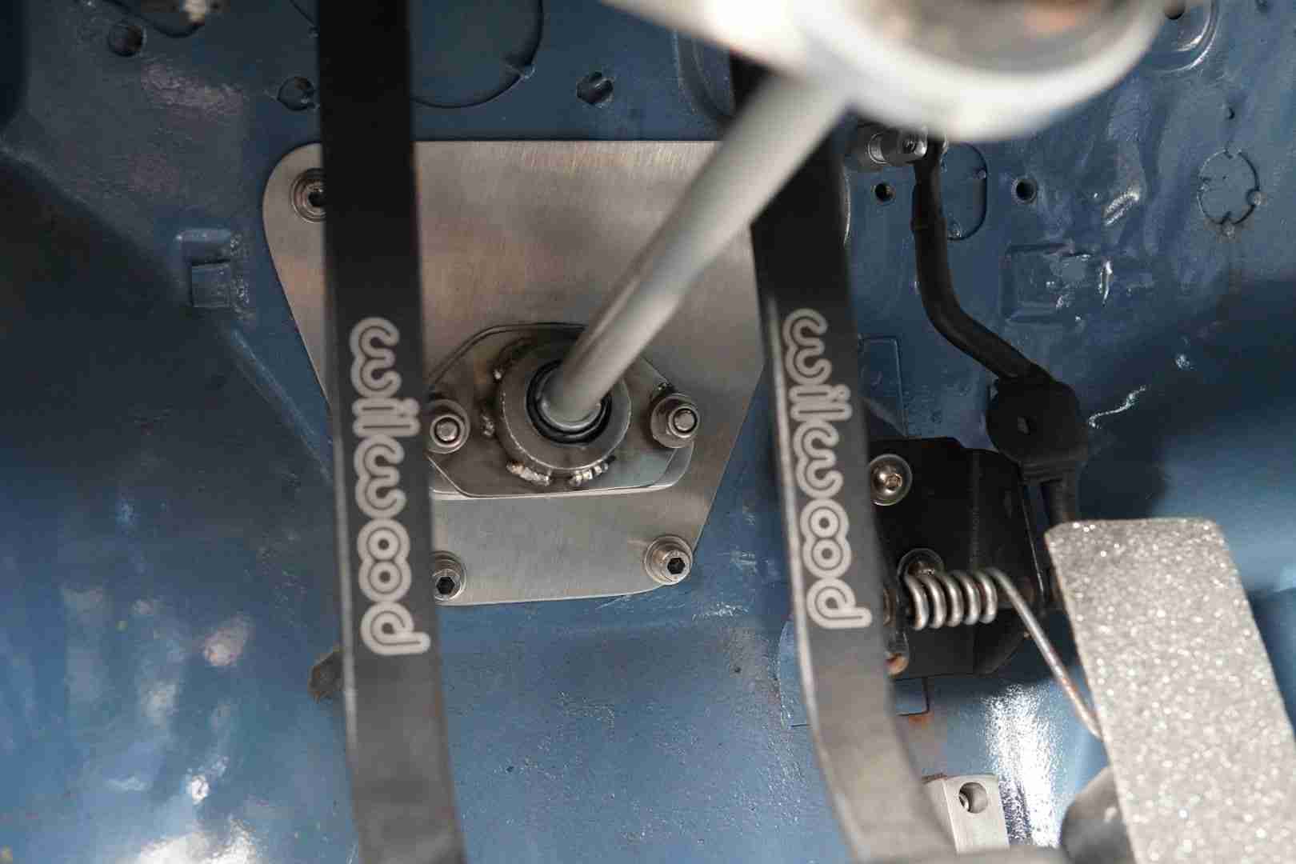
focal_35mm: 45
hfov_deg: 43.6
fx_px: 1620
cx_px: 648
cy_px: 432
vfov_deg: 29.9
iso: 4000
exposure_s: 1/160
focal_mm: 30
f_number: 4
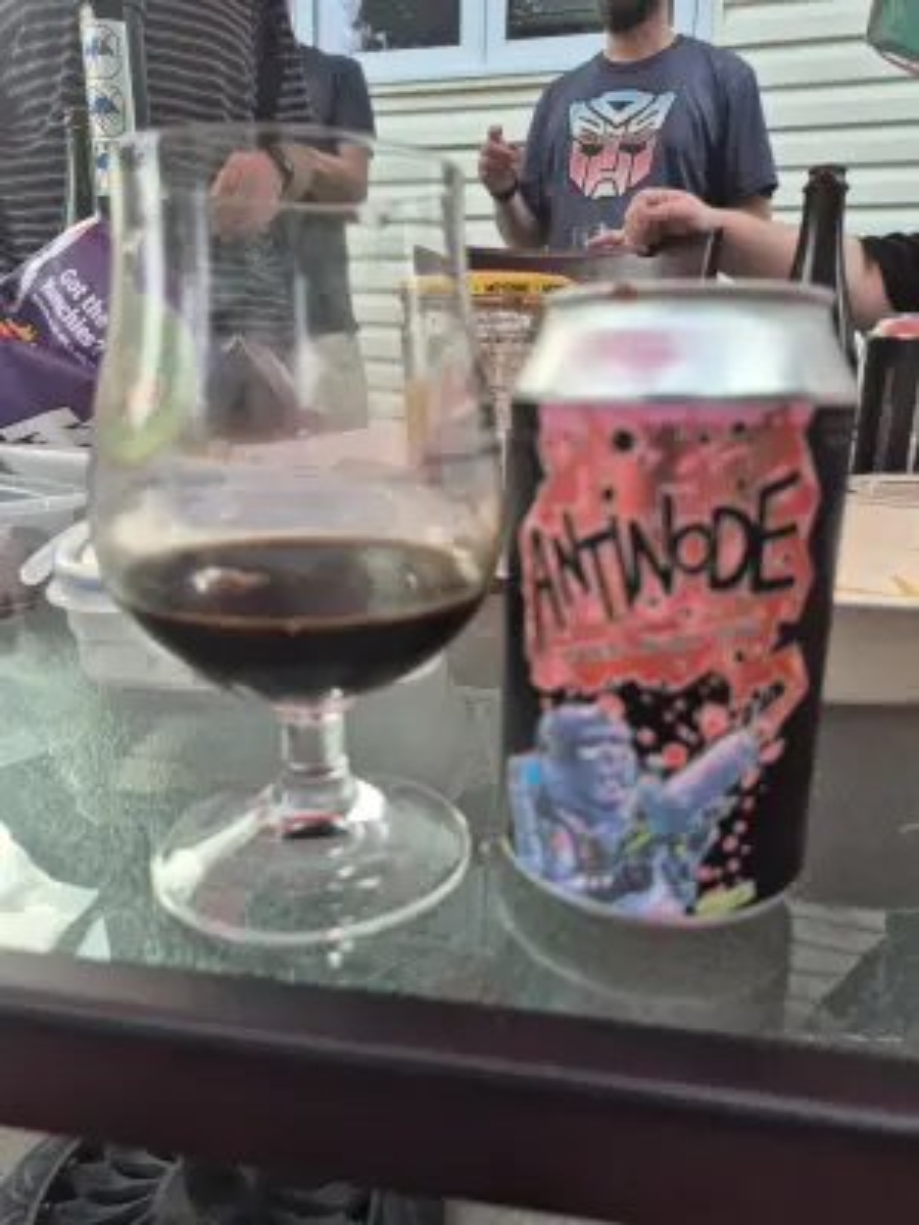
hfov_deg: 58.9
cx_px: 460
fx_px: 814
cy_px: 612
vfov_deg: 73.9
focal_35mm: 23
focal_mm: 5.4
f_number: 1.8
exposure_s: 1/201
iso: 25
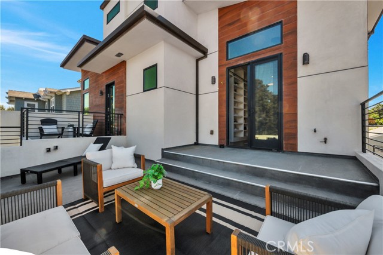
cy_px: 128
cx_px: 192
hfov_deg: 104.2
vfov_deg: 81.2
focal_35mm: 14
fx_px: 149
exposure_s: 1/640
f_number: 10
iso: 1250
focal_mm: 14
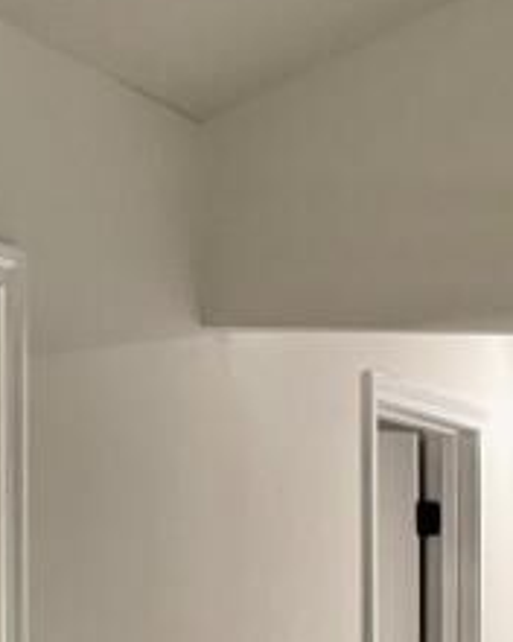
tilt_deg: -0.2
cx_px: 1239
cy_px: 616
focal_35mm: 128
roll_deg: +0.2
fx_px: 2429
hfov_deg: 10.4
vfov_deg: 14.8
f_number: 1.78
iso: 400
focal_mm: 6.76
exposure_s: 1/60
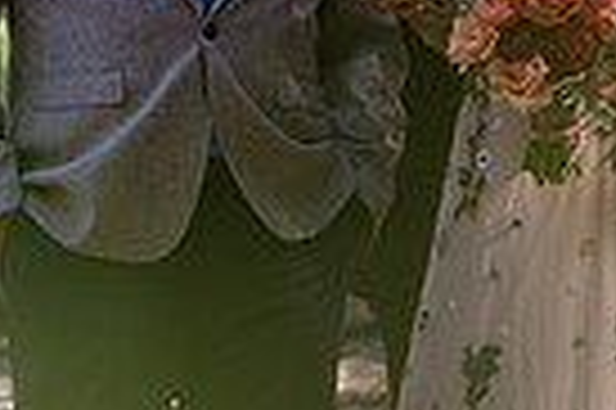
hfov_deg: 2.3
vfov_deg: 1.5
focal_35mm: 889
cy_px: -196
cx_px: 508
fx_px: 15194
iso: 200
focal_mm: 140
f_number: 2.8
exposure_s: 1/210
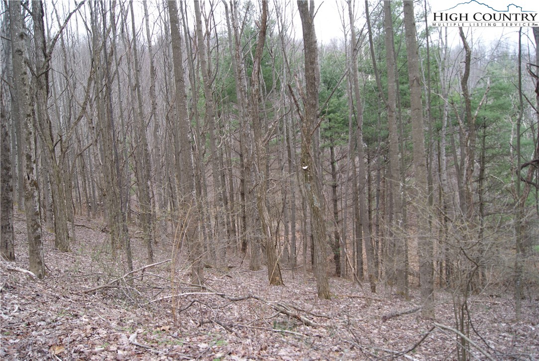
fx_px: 405
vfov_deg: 48.0
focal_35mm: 27
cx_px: 270
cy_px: 180
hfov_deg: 67.3
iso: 100
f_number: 5
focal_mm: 18
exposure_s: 1/40
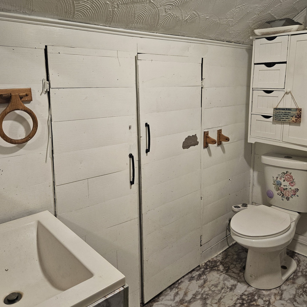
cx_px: 149
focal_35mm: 28
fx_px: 281
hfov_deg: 57.3
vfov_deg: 57.1
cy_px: 135
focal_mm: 5.4
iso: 320
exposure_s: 1/120
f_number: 1.8
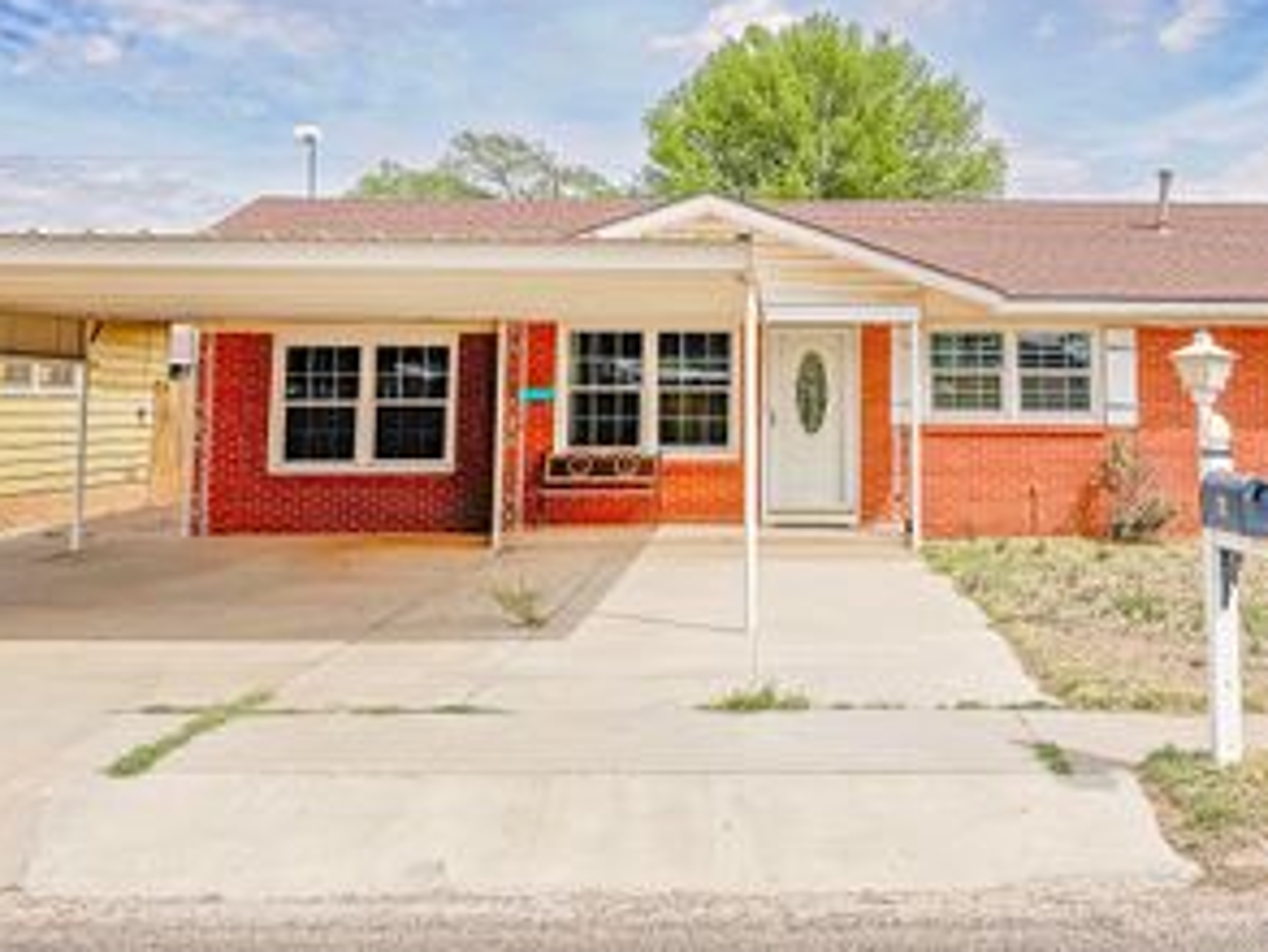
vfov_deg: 34.4
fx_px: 1502
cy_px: 240
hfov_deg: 45.2
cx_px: 822
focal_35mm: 41
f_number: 1.78
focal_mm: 6.76
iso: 80
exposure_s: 1/7937
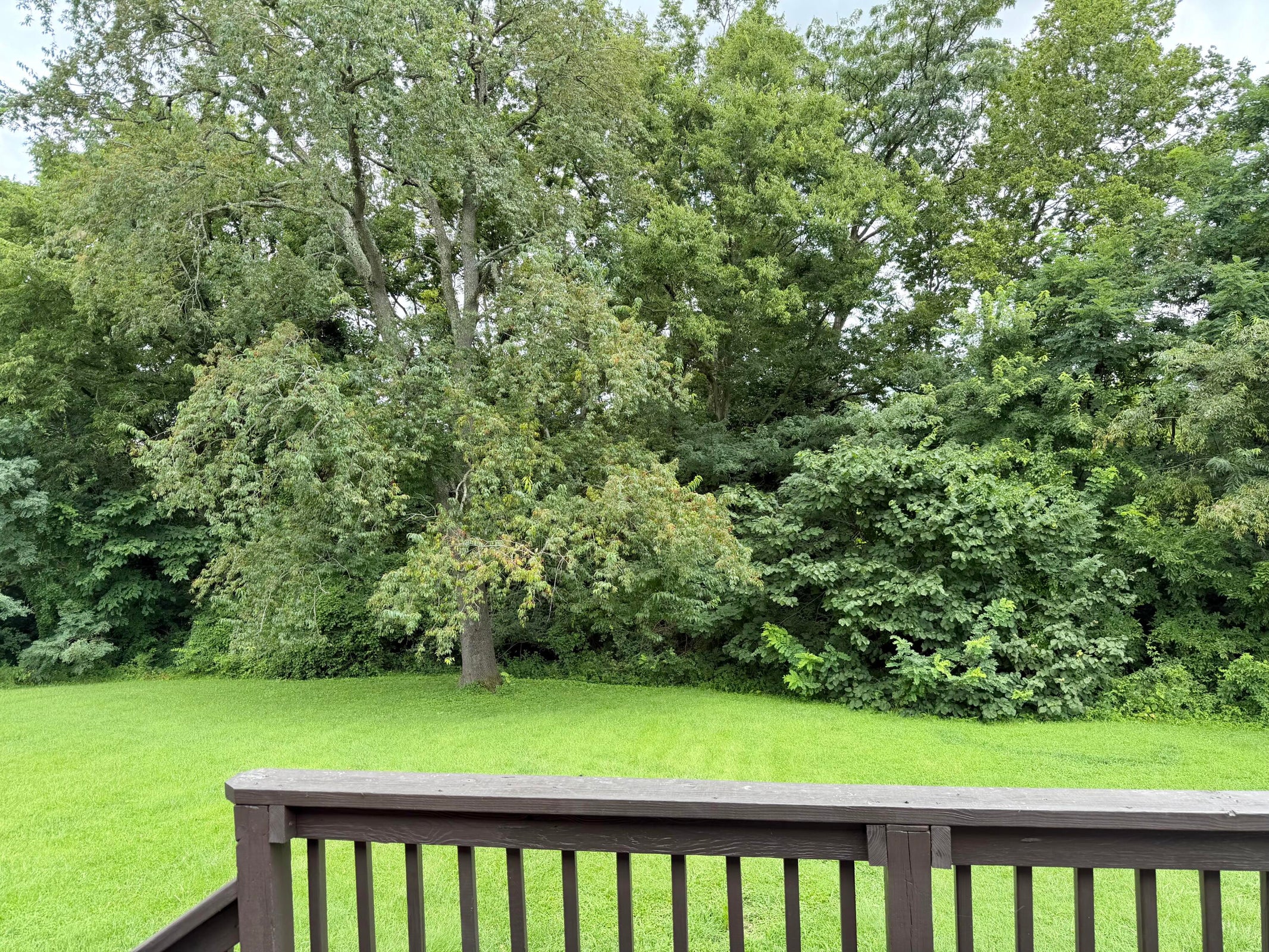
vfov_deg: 56.8
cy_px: 476
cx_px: 634
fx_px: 880
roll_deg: +1.8
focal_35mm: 24
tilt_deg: +0.8
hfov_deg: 71.6
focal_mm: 6.76
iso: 80
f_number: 1.78
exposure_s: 1/805
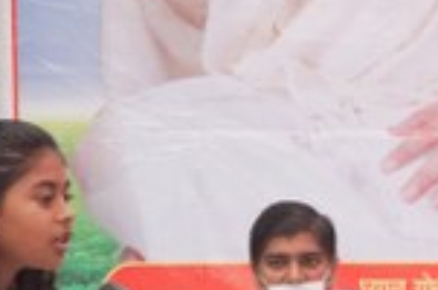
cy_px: 238
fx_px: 2974
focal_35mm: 245
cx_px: 690
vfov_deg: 5.6
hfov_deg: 8.2
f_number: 5.6
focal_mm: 41
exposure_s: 1/100
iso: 500
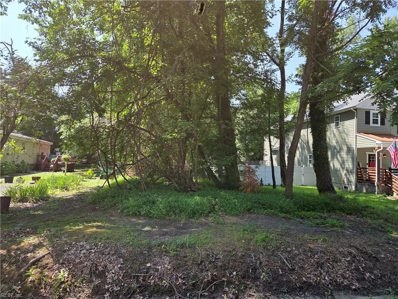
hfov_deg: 73.9
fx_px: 264
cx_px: 199
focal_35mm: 23
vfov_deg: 58.9
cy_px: 150
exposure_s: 1/1884
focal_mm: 5.4
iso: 80
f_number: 1.8
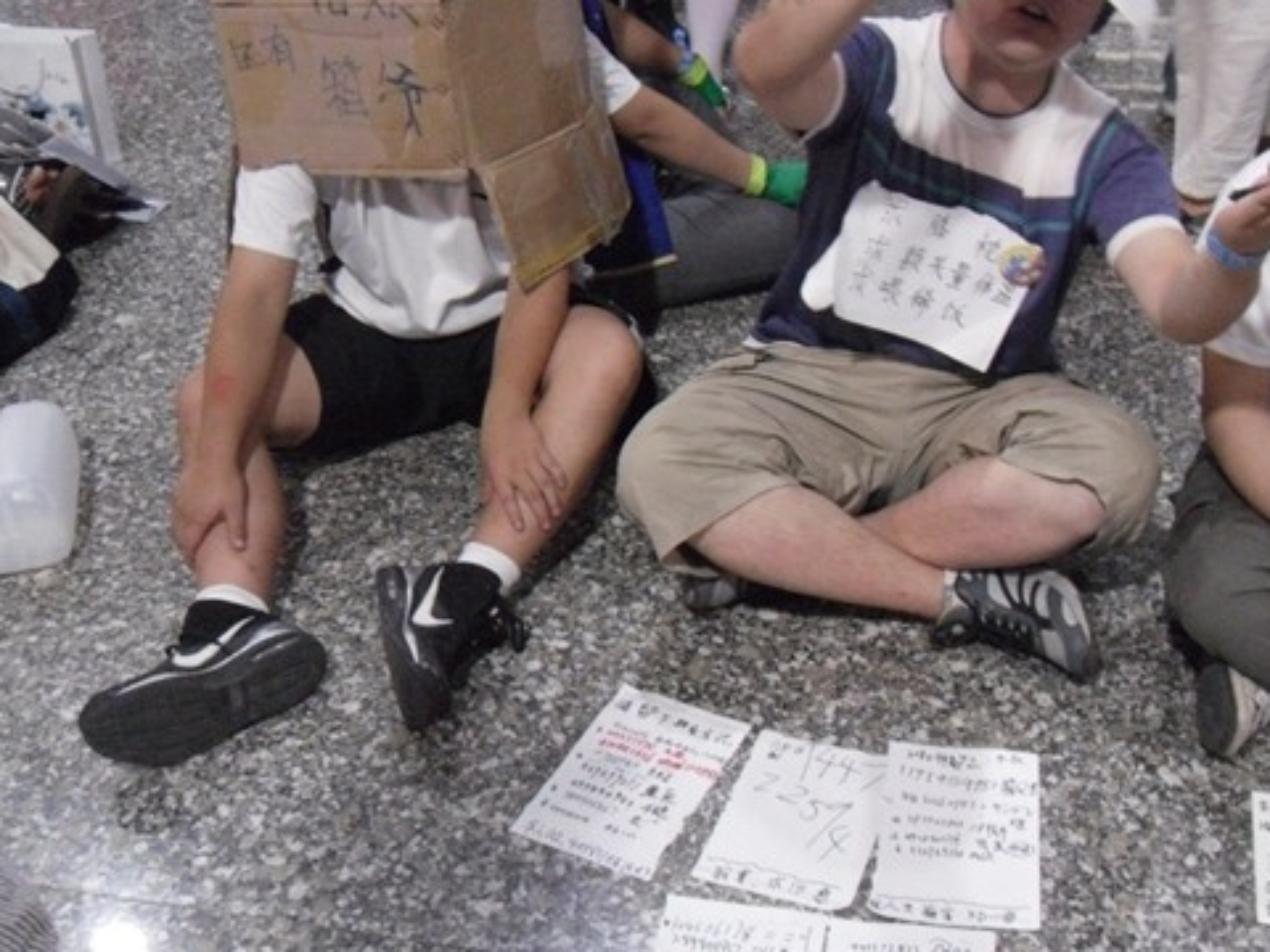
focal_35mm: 60
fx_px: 2201
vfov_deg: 24.4
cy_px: 489
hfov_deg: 32.1
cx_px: 733
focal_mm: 6.3
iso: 800
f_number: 3.5
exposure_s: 1/11
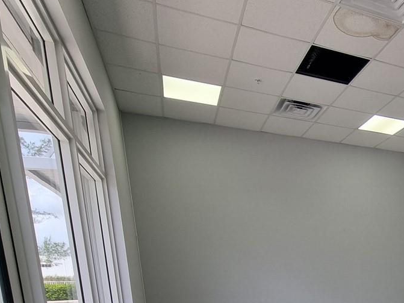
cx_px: 392
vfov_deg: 37.2
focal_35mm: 31
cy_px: 342
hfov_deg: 49.2
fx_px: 362
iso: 50
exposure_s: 1/178
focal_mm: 2.2
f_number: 2.2
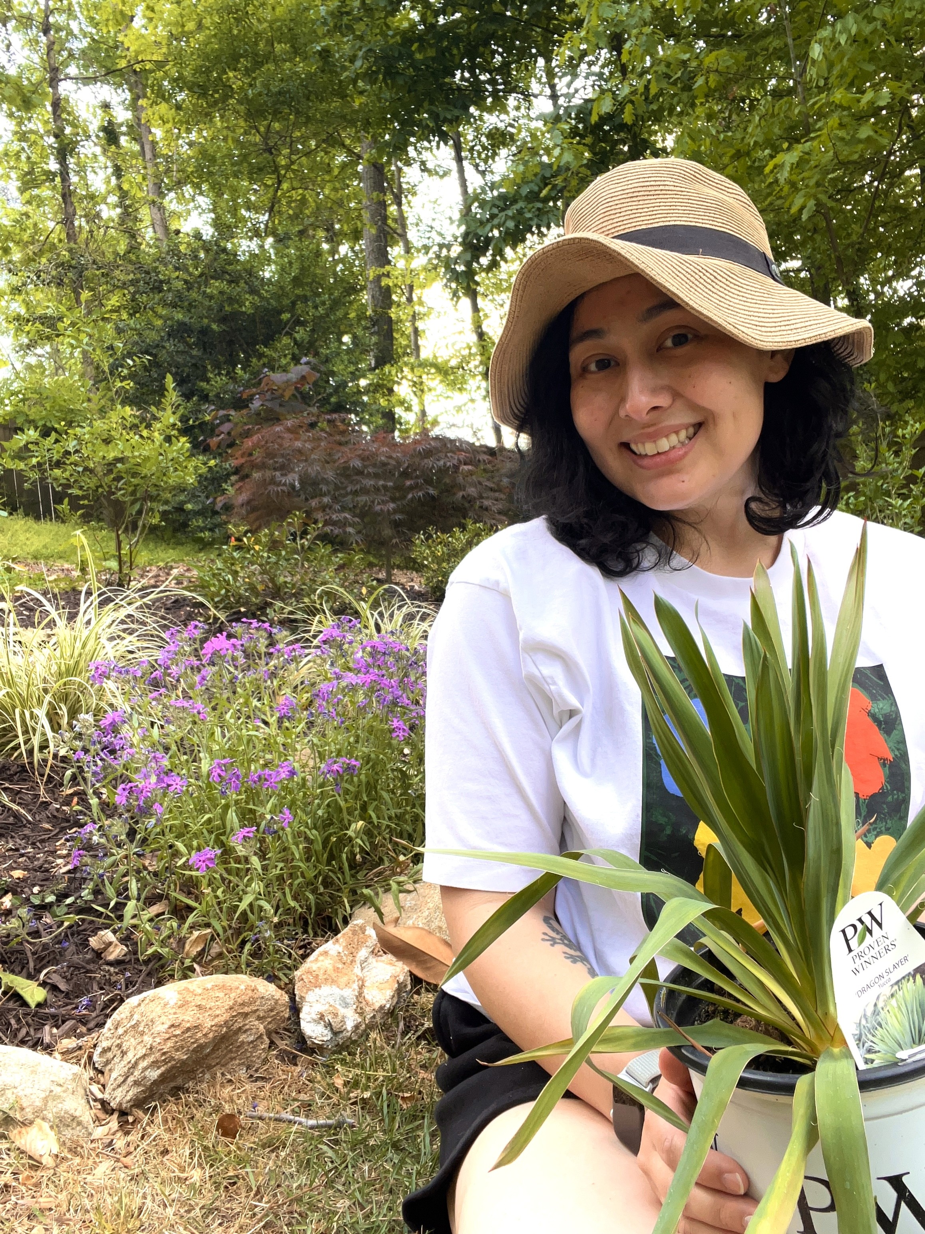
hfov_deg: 46.8
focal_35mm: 30
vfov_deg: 60.0
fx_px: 1069
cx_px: 462
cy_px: 617
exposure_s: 1/102
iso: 100
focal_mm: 2.71
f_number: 2.2
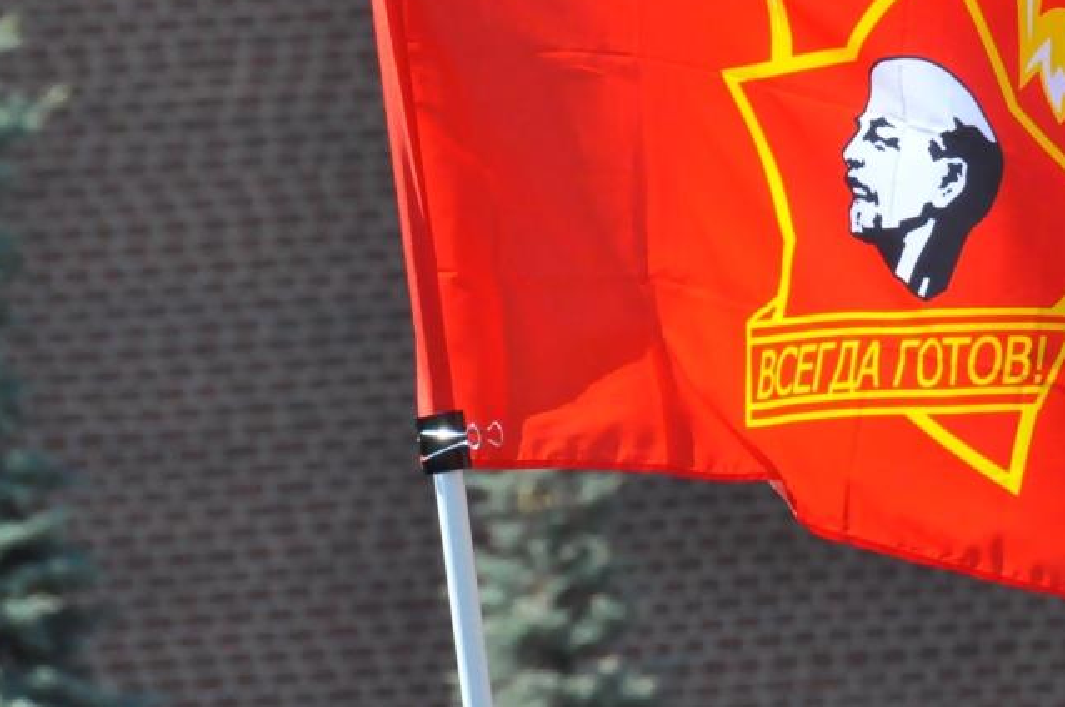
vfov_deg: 2.3
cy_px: 145
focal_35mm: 601
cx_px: 757
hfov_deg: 3.4
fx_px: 17753
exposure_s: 1/2000
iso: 3200
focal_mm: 250
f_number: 11
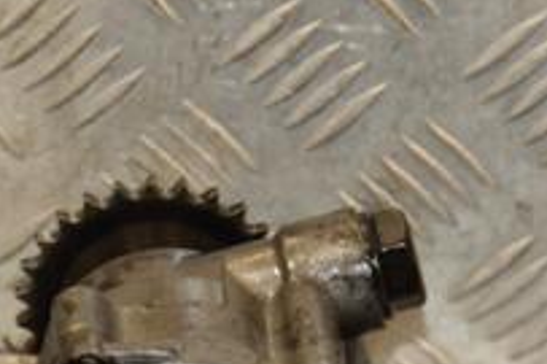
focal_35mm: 293
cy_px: 515
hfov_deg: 7.0
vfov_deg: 4.7
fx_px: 4448
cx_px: 372
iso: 800
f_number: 5.6
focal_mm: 66
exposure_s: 1/200
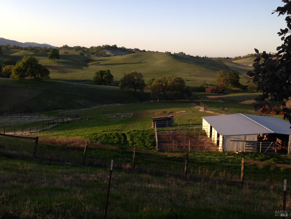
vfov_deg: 42.9
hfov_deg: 55.4
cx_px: 146
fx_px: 277
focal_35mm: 33
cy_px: 110
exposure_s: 1/384
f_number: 2.4
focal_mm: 4.12
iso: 50
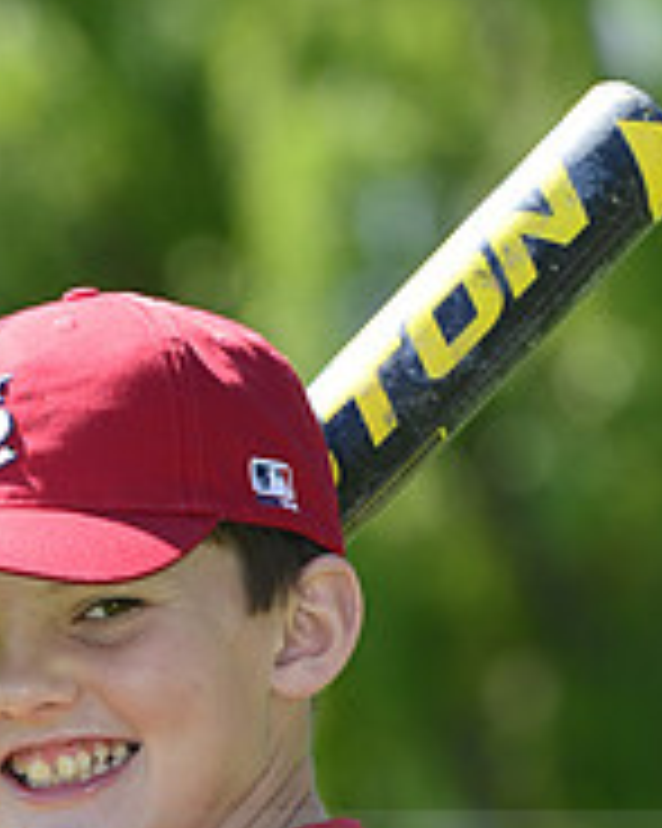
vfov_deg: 3.7
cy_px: 873
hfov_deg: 3.0
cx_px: 146
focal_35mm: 516
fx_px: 12648
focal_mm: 175
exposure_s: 1/400
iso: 200
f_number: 5.6
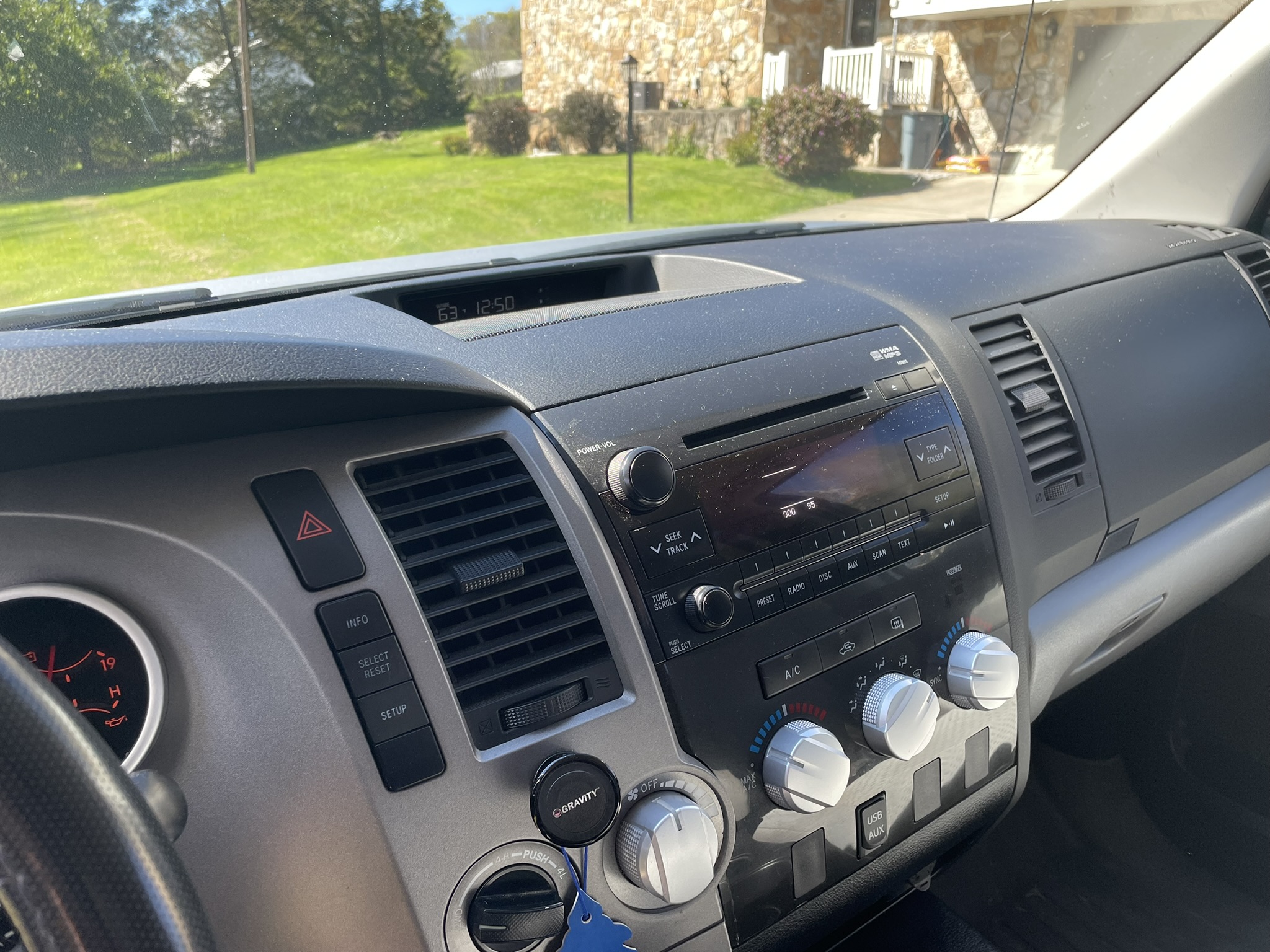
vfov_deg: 53.1
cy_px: 476
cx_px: 635
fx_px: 954
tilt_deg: -18.7
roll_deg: -0.7
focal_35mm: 26
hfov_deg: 67.3
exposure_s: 1/238
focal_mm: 4.2
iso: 32
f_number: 1.6
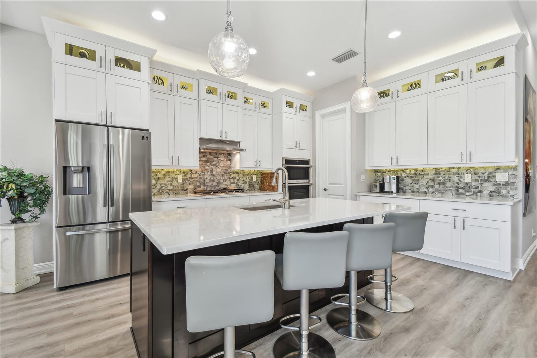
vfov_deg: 77.3
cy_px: 179
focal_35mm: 15
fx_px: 224
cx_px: 268
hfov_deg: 100.4
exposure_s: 1/10
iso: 100
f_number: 7.1
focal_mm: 10
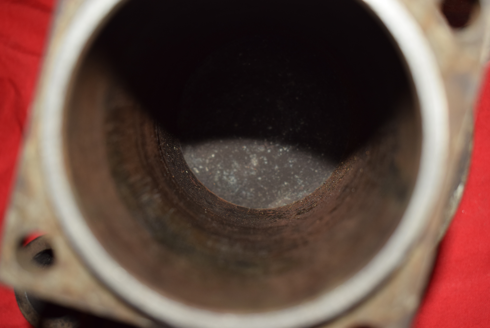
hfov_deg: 37.8
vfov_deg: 25.8
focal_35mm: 52
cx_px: 245
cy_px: 164
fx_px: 715
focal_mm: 35
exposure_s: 1/125
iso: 400
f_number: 5.6
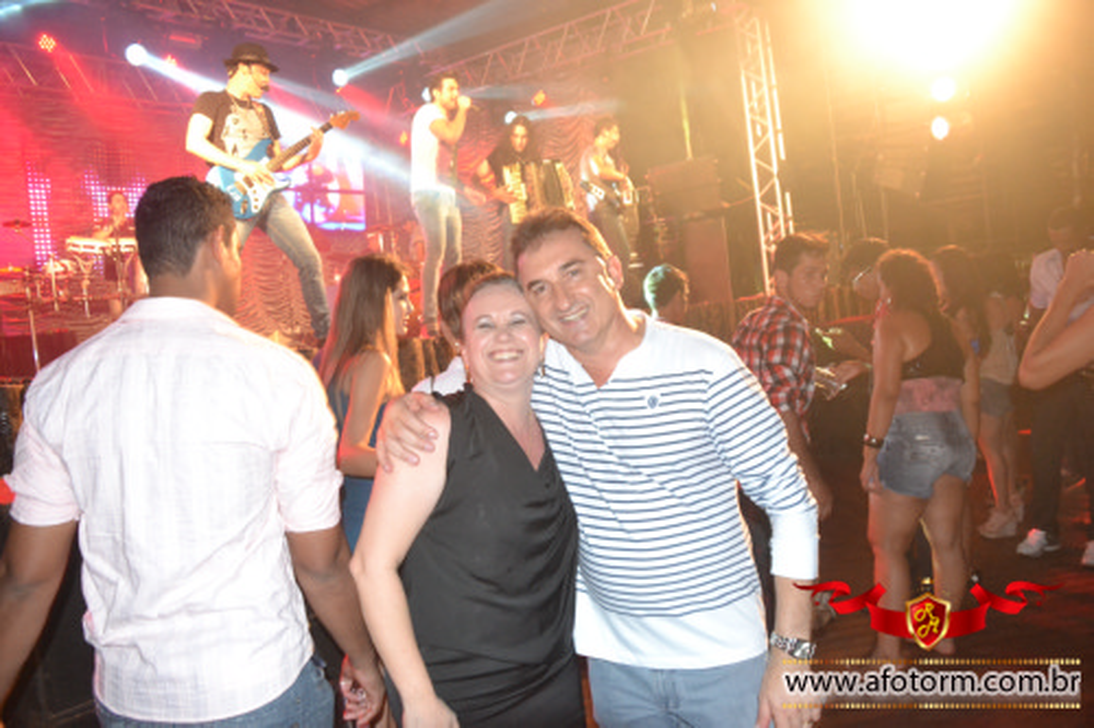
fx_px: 911
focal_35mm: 30
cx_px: 547
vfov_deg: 43.6
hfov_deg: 61.9
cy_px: 364
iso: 3200
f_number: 3.5
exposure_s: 1/60
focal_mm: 20
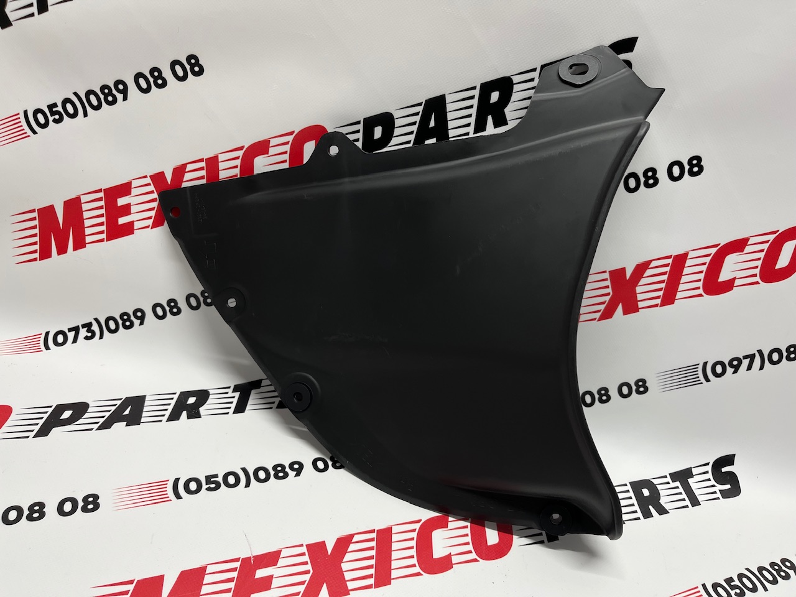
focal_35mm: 26
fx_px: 598
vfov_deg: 53.1
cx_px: 398
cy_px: 298
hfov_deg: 67.3
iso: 40
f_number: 1.6
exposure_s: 1/100
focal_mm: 5.1
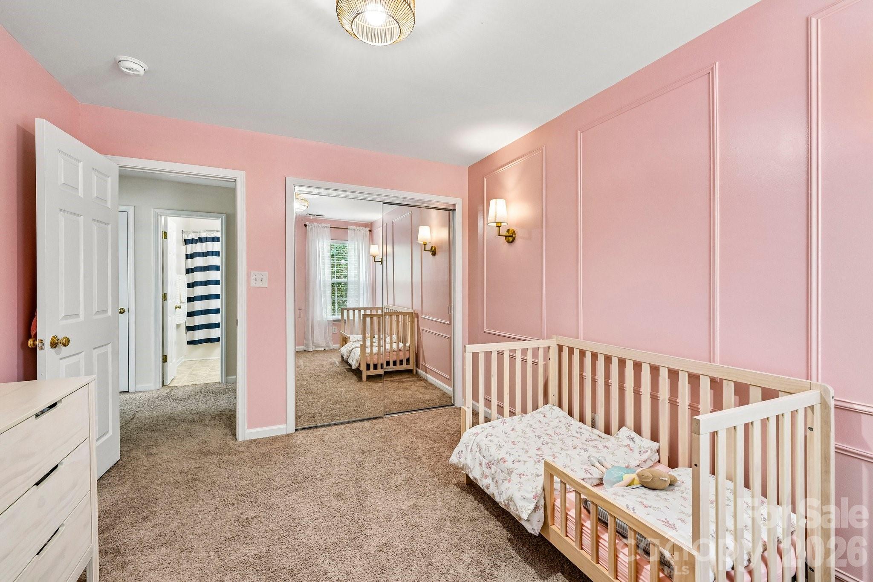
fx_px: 364
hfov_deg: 100.4
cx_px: 436
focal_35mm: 15
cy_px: 291
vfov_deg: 77.3
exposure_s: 1/15
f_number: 8
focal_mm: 15
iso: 400
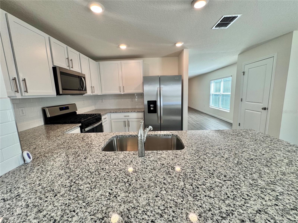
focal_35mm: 14
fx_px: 121
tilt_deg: -9.7
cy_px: 112
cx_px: 149
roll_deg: +1.9
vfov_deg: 85.7
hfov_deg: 102.1
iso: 100
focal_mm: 2.22
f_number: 2.2
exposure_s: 1/120
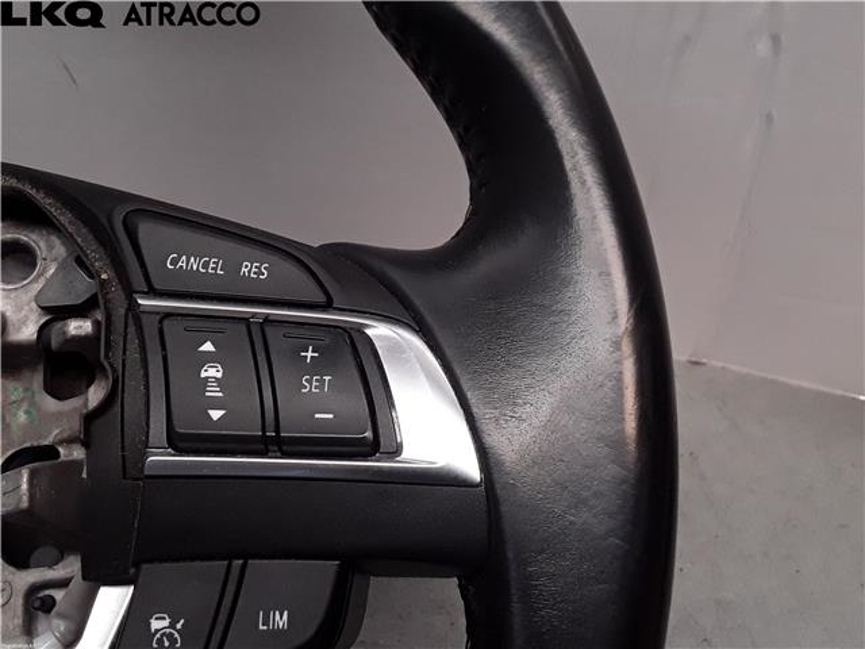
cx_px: 432
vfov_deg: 49.7
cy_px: 324
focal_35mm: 28
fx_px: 700
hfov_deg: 63.4
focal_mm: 2.91
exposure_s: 1/152
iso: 100
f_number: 1.9
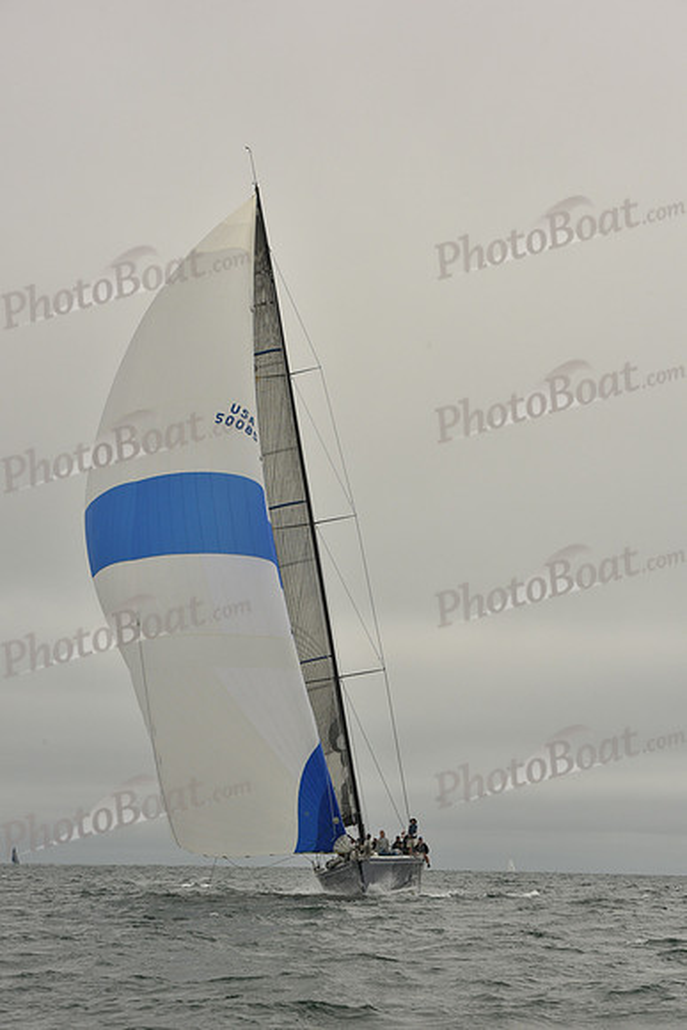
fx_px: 3147
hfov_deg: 12.5
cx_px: 344
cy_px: 515
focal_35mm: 110
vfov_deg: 18.6
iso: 320
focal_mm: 110
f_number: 13
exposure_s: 1/800
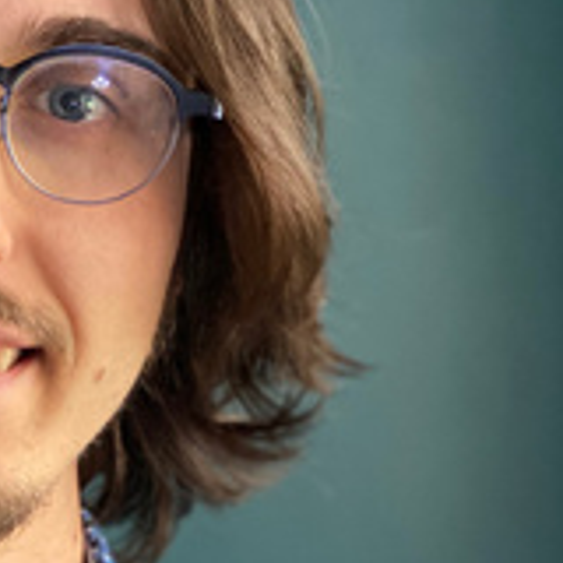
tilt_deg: +1.7
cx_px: -106
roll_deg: +2.6
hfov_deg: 11.6
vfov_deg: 11.9
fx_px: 2705
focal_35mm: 147
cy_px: 380
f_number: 2
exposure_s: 1/16
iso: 400
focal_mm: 6
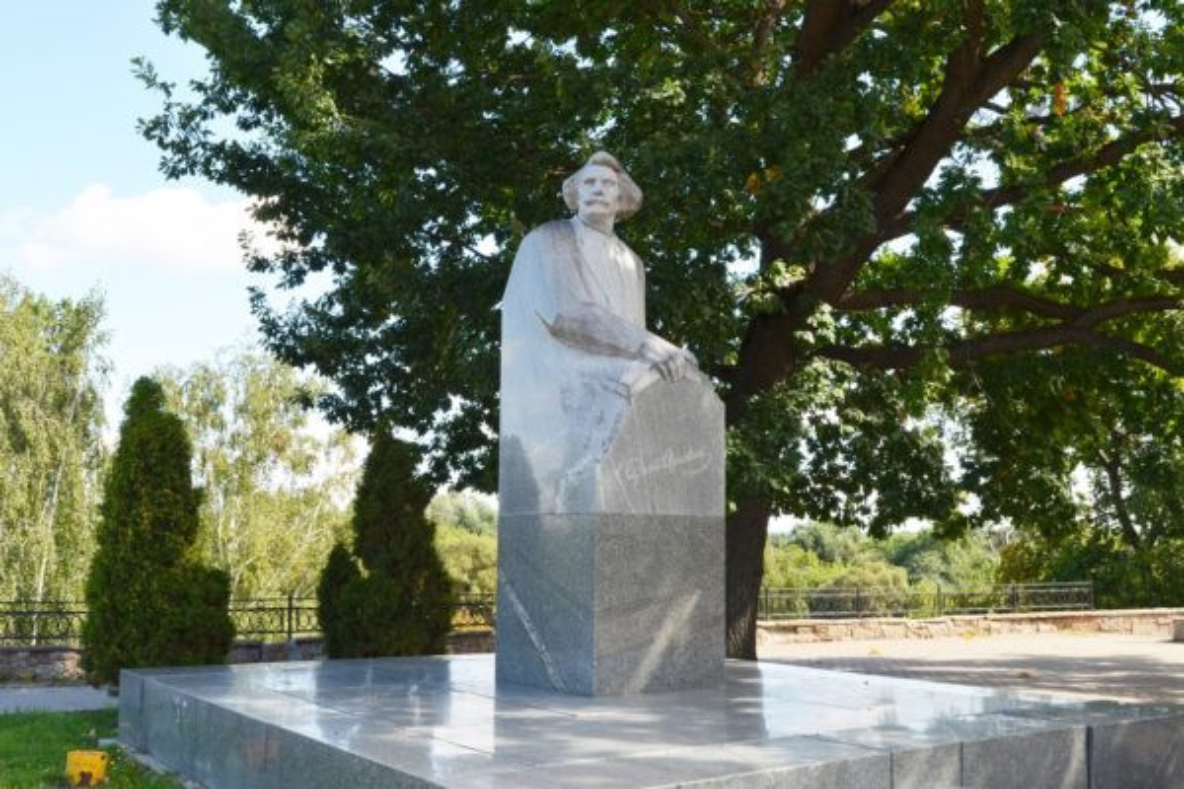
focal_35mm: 36
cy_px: 394
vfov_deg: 36.9
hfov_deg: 53.1
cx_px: 592
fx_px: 1184
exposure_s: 1/100
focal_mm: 24
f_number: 14
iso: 200
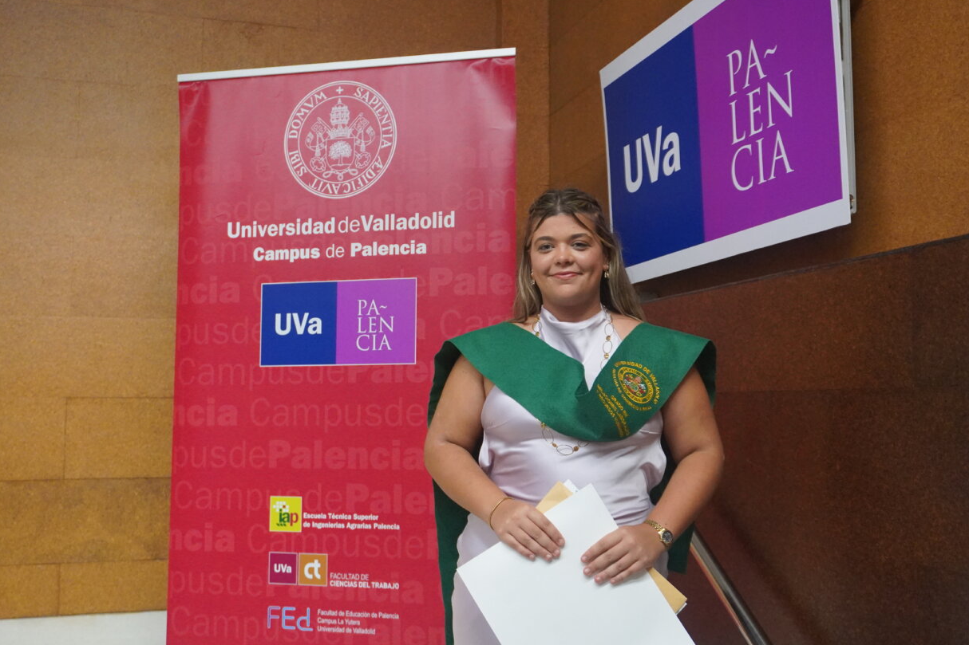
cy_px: 309
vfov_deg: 33.8
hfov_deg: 49.0
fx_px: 1064
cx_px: 508
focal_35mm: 40
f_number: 4.5
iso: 3200
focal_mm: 25
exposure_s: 1/160
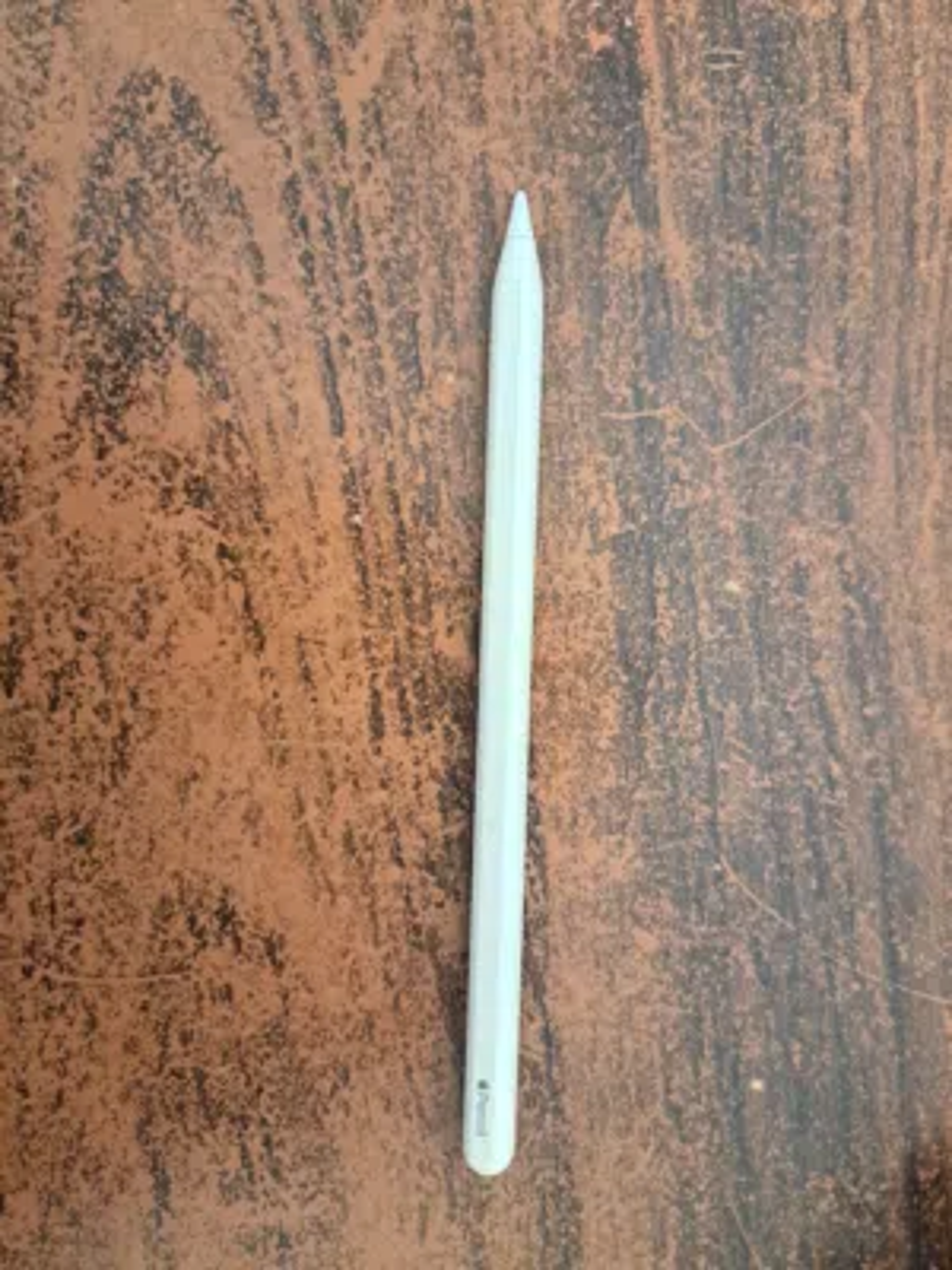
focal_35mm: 24
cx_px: 476
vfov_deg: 71.6
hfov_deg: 56.8
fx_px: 880
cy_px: 635
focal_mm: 5.23
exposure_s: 1/20
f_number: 1.8
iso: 500
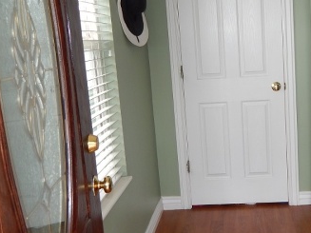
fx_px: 404
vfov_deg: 32.0
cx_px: 211
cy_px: 89
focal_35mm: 45
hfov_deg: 41.5
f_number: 3
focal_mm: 4
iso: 125
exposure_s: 1/125
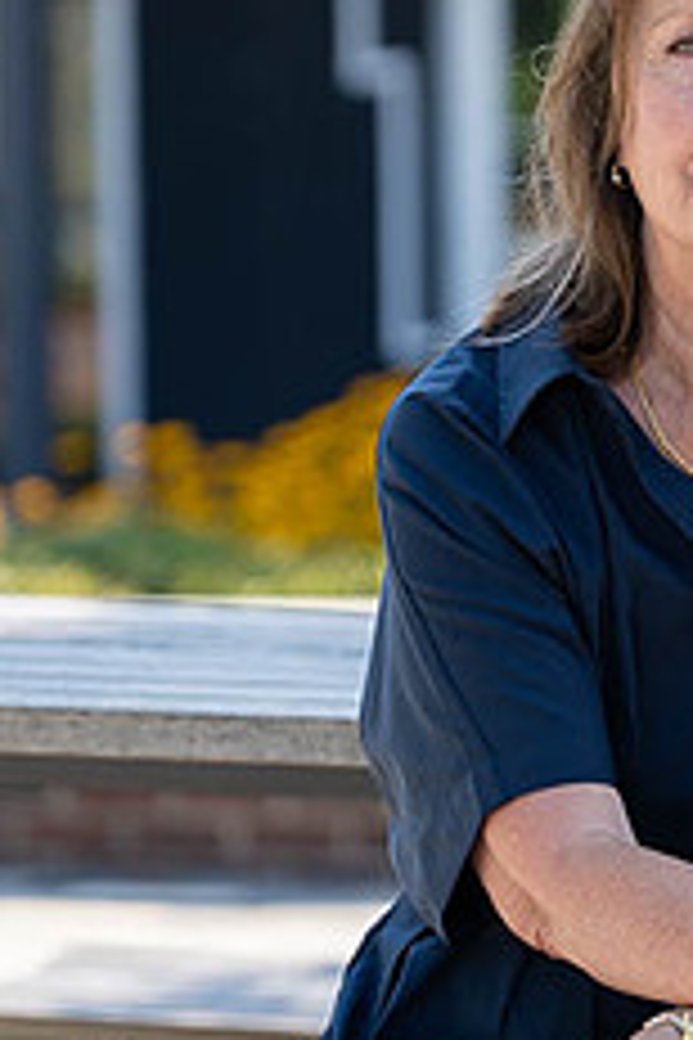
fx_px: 5082
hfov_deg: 7.7
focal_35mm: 176
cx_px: 1012
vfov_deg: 11.7
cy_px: 534
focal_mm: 70
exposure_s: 1/1000
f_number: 2
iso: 100
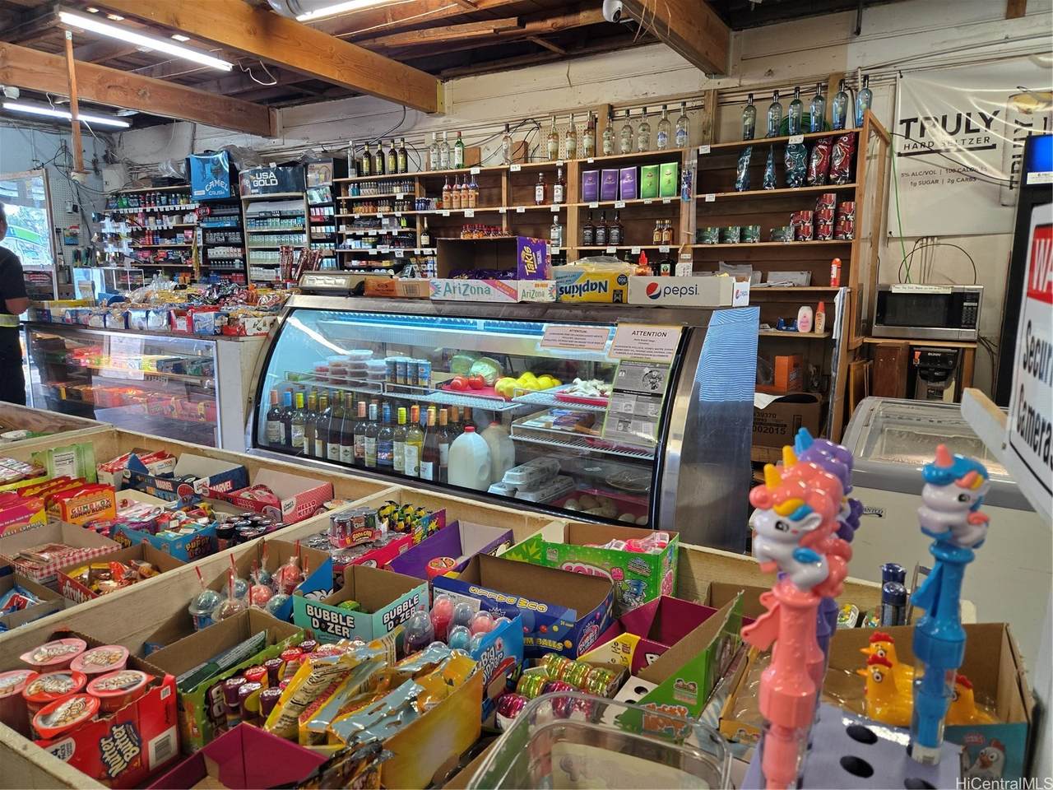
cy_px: 395
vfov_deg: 58.9
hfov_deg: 73.9
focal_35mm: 23
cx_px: 526
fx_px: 700
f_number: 1.8
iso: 160
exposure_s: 1/61
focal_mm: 5.4
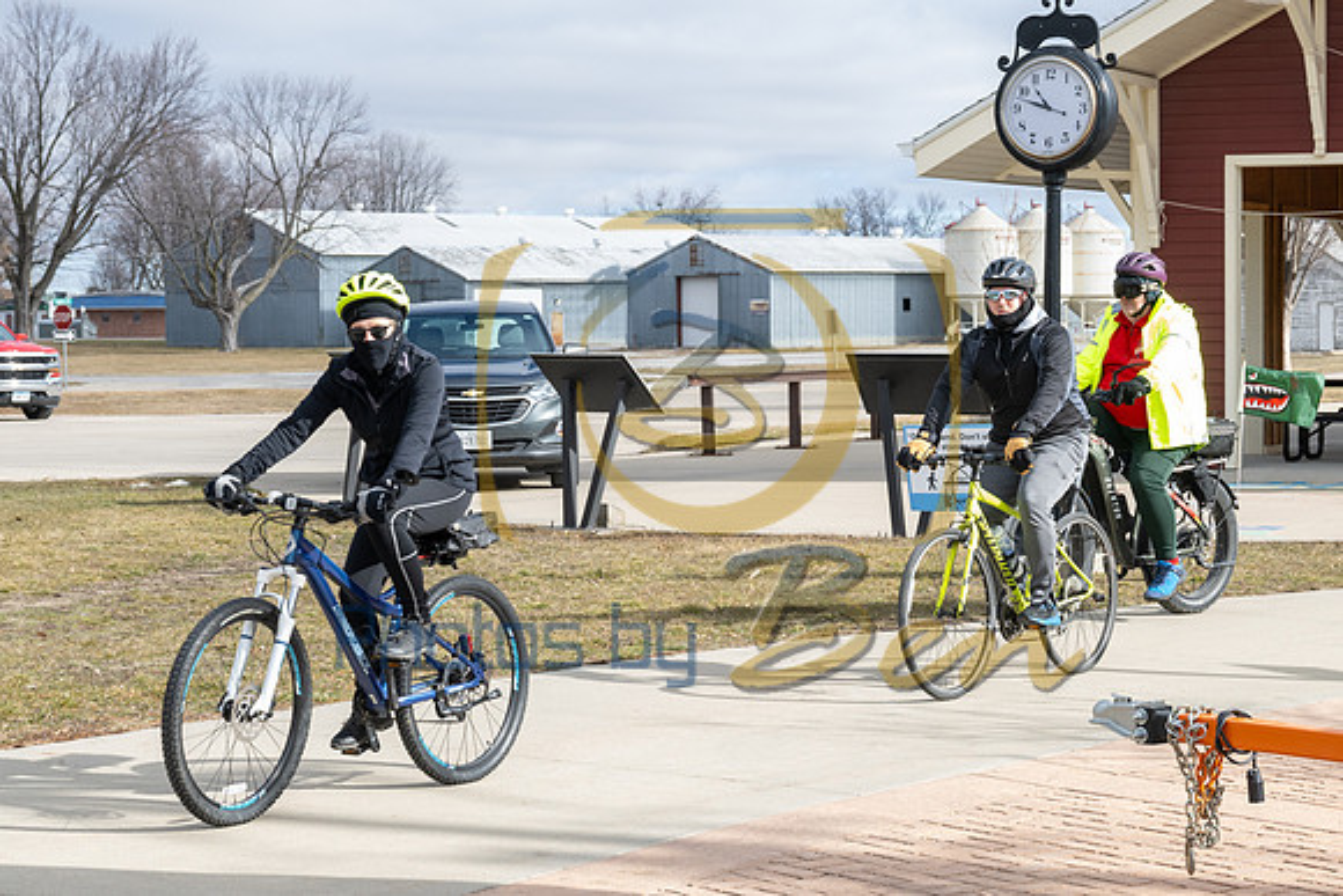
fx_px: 3305
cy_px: 434
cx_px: 764
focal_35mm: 89
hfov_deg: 23.0
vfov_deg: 15.4
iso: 250
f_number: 7.1
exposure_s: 1/250
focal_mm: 48
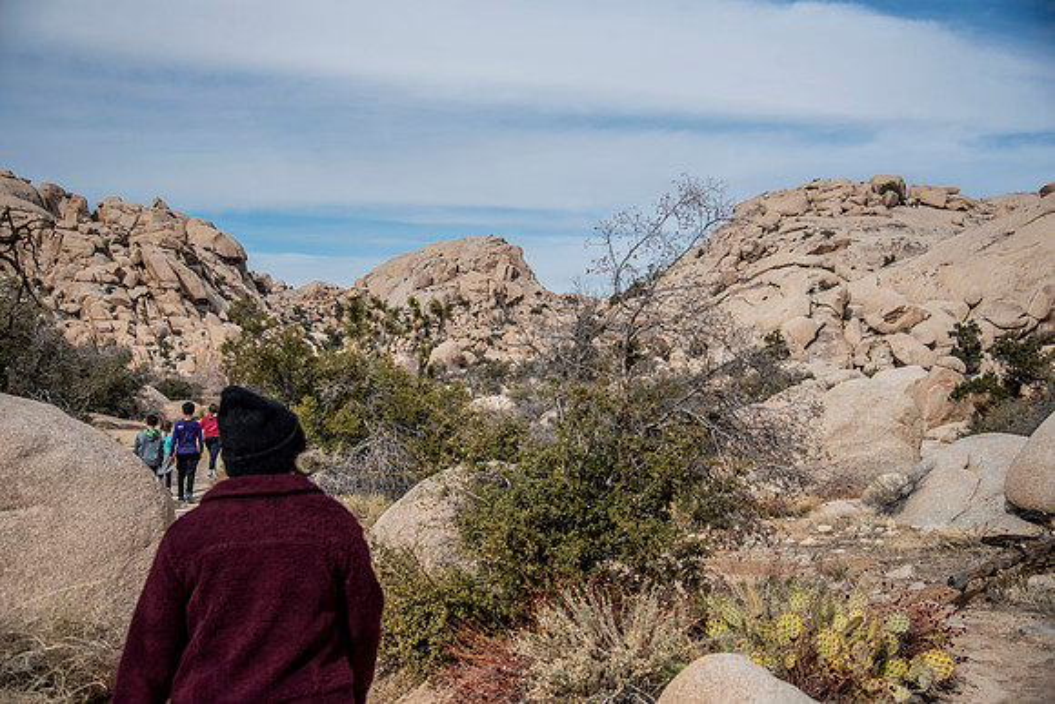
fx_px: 1114
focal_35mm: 38
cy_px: 352
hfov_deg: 50.7
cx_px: 528
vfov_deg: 35.1
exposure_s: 1/1250
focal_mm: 38
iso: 100
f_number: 4
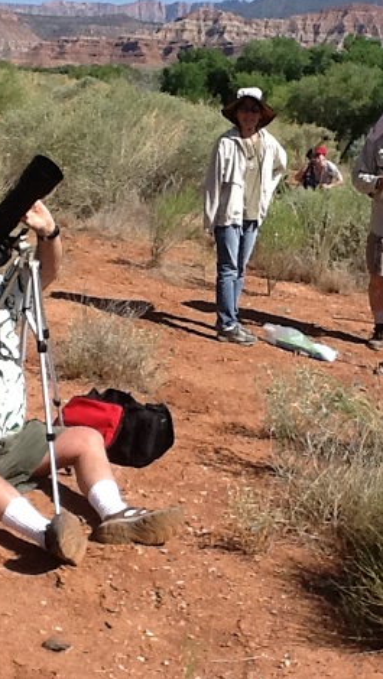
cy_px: 338
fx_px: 847
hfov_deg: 25.4
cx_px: 223
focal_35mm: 47
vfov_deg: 43.7
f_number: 2.4
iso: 80
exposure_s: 1/1912
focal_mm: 2.03
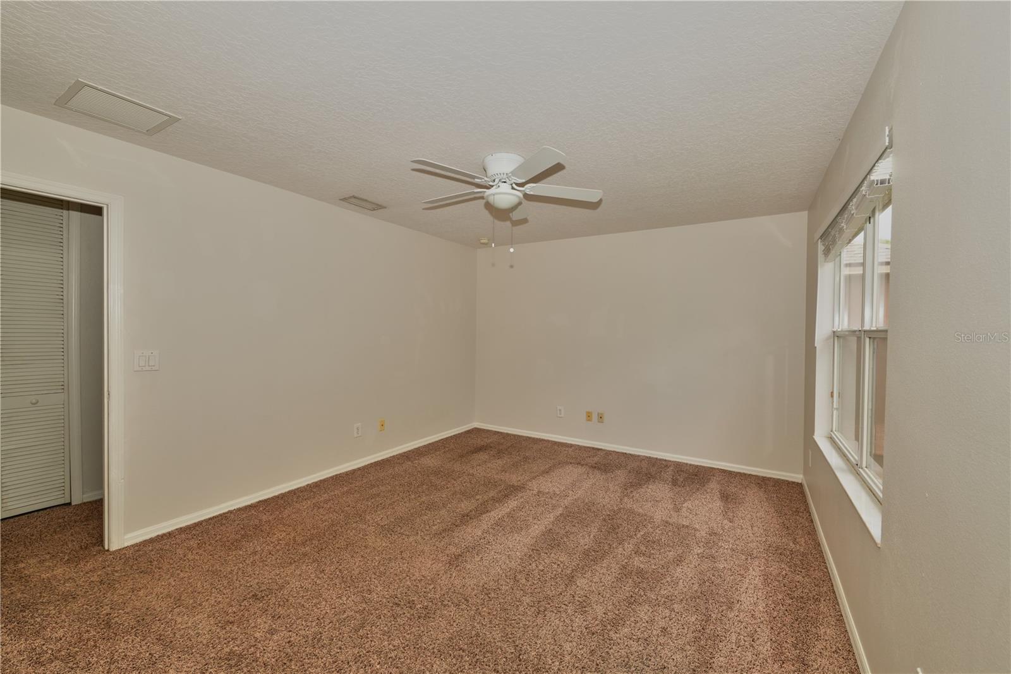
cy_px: 337
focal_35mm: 14
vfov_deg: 81.2
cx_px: 506
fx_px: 393
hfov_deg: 104.3
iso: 400
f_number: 6.3
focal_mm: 14
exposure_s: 1/200
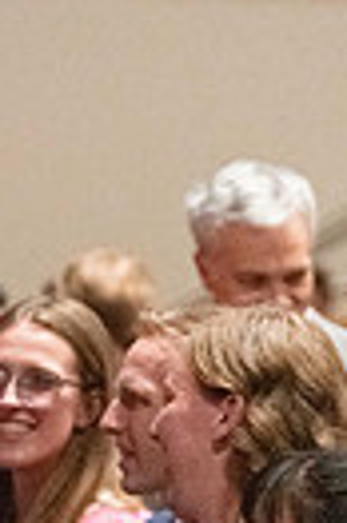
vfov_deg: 5.3
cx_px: 80
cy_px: 822
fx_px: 5581
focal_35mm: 385
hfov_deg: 3.6
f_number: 3.5
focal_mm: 112
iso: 16000
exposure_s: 1/250
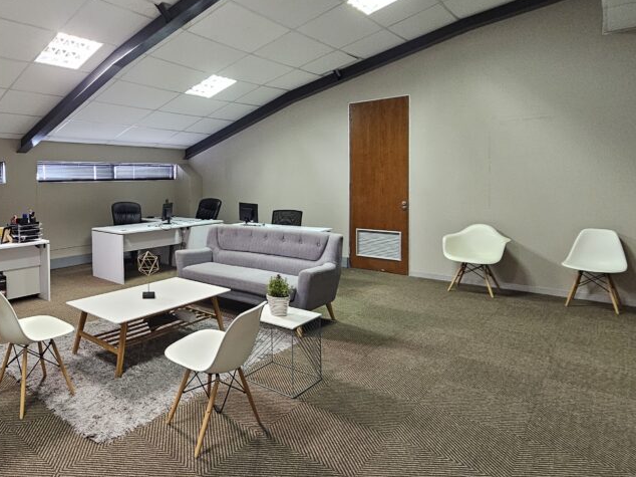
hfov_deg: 72.6
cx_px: 146
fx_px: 386
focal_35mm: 21
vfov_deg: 62.8
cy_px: 188
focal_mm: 2.2
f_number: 2.2
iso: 500
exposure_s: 1/33
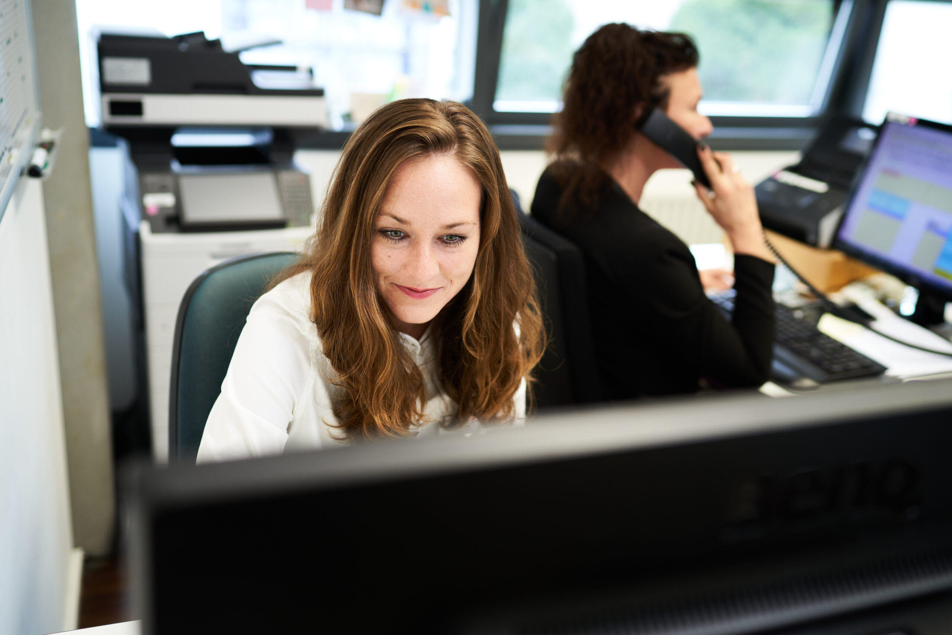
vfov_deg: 37.9
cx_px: 476
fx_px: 926
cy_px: 318
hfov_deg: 54.4
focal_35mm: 35
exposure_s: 1/125
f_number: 2
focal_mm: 35
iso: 640
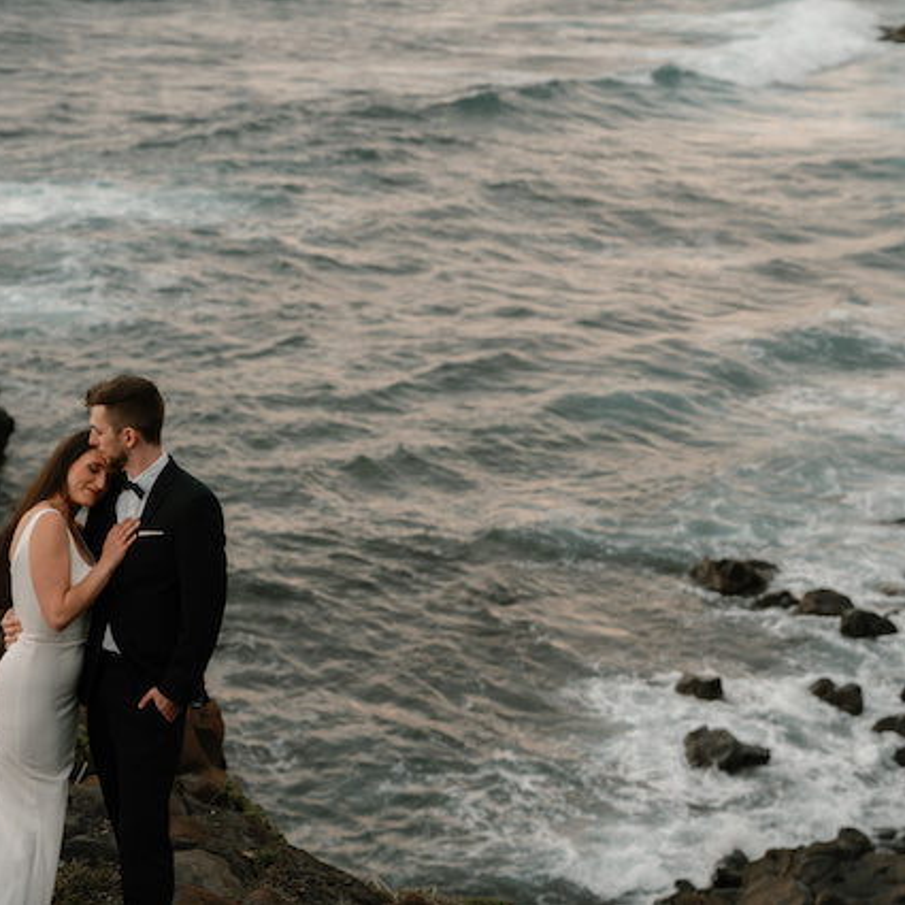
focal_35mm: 73
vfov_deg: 23.7
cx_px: 464
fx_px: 2159
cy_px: 452
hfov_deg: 23.7
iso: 500
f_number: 2.5
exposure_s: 1/320
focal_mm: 57
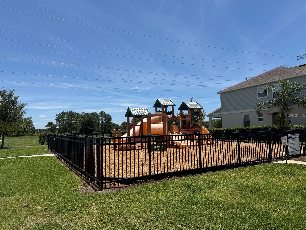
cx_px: 153
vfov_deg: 56.8
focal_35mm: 24
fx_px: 212
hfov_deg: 71.6
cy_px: 115
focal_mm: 6.76
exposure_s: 1/5714
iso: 80
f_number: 1.78
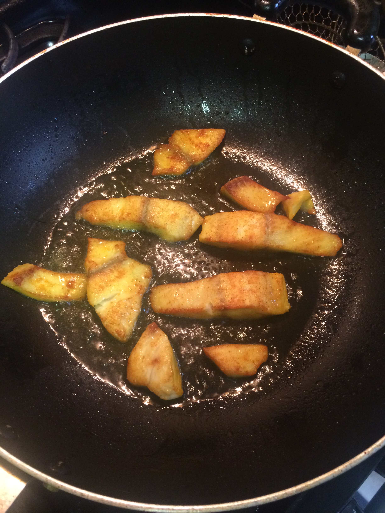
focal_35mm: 29
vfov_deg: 61.7
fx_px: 430
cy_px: 256
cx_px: 192
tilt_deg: -63.9
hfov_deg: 48.2
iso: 250
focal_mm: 4.15
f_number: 2.2
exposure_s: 1/30
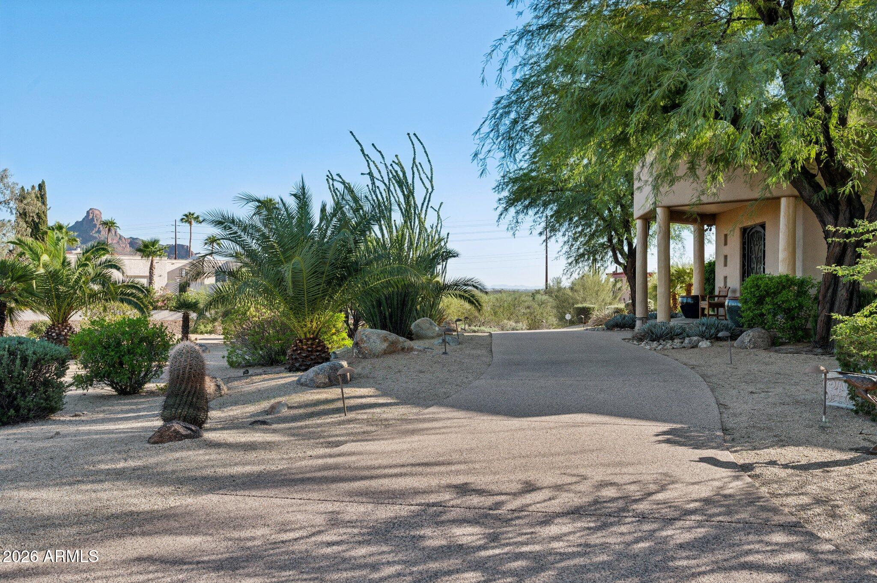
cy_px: 292
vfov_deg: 43.5
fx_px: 730
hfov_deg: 62.0
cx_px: 438
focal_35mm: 30
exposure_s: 1/640
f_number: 8
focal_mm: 30
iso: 320
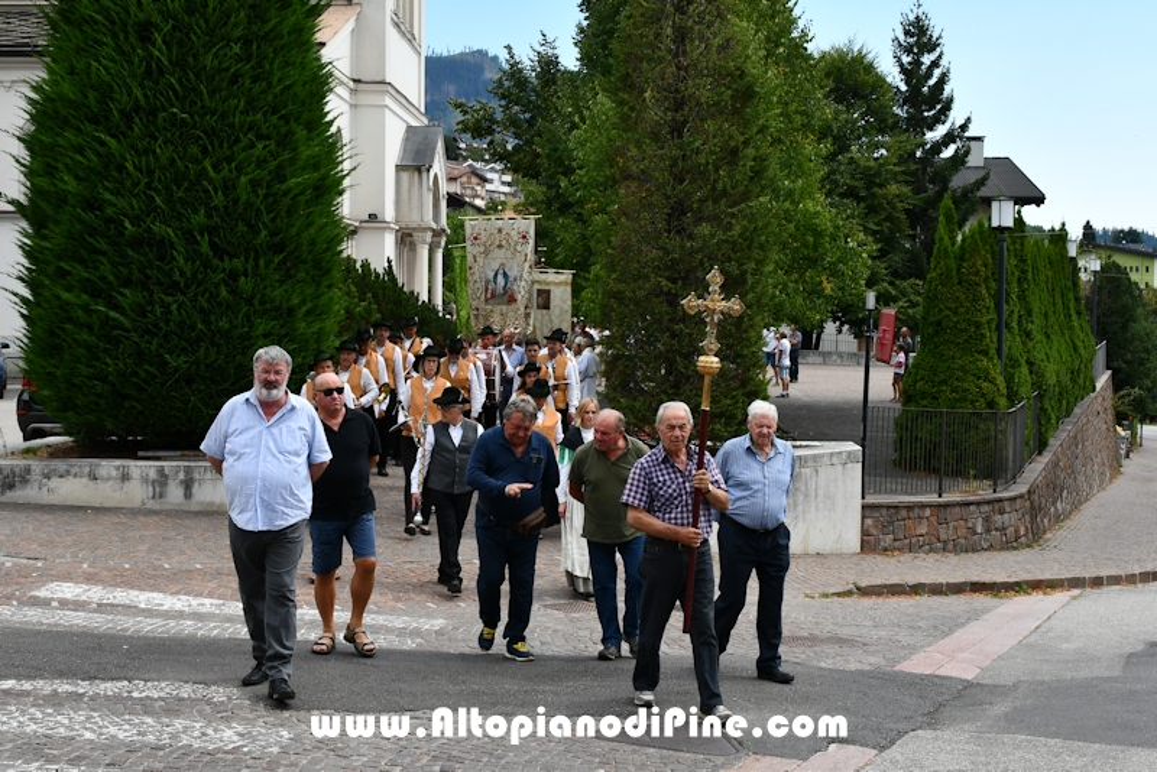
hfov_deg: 49.5
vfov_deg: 34.2
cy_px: 386
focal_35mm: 39
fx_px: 1254
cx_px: 578
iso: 140
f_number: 8
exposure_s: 1/250
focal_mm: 26
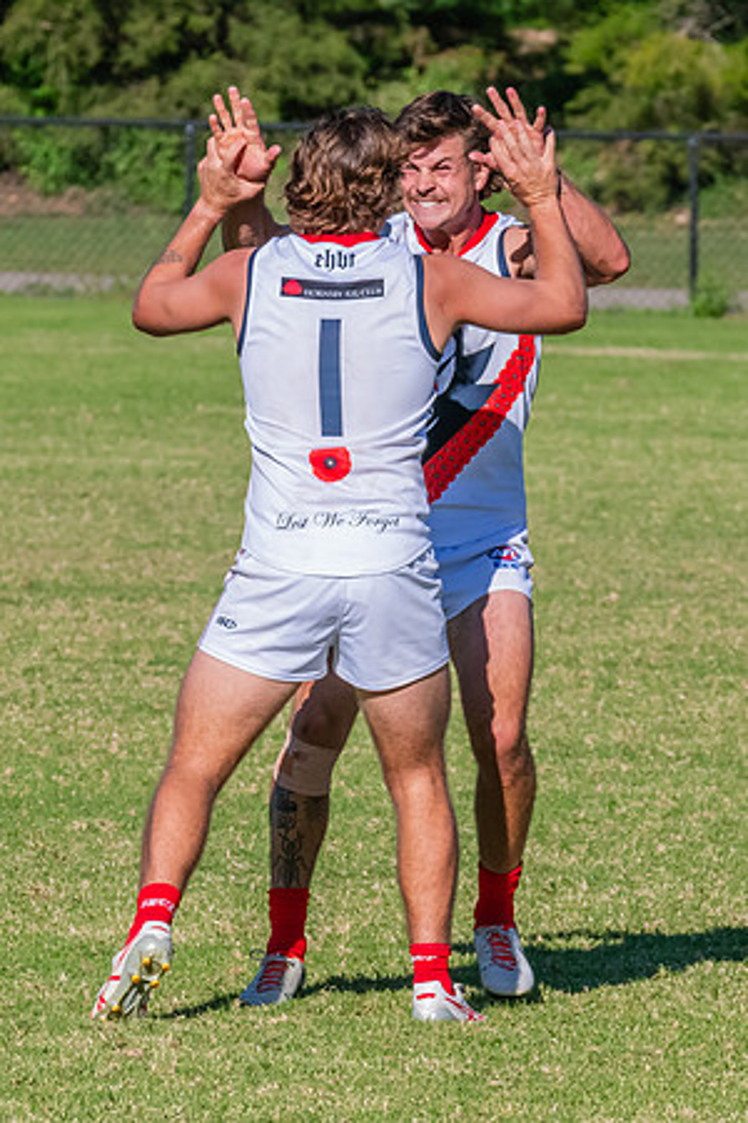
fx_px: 20840
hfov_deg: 2.1
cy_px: 483
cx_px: 300
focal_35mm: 669
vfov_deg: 3.1
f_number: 16
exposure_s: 1/1600
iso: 1600
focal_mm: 320
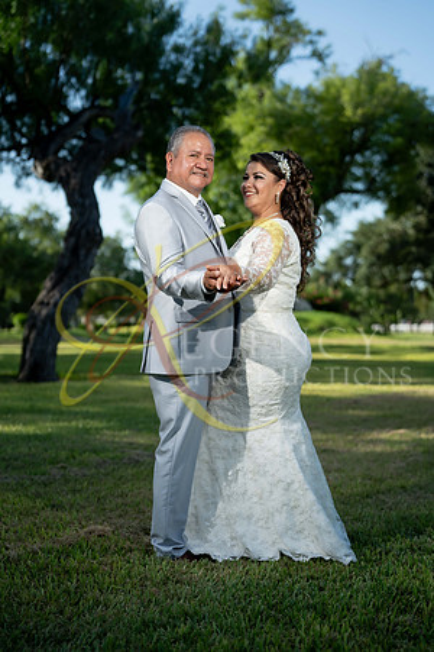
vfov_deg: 36.9
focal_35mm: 54
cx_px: 217
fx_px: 976
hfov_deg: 25.1
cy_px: 326
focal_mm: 54
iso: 250
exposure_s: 1/2500
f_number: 2.5
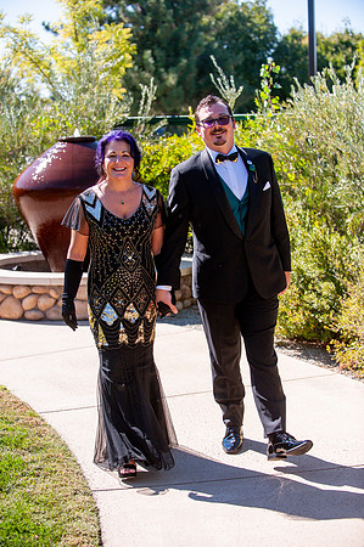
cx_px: 182
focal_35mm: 70
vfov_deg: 28.9
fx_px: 1064
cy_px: 274
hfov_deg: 19.4
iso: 500
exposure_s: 1/4000
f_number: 4
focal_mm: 70
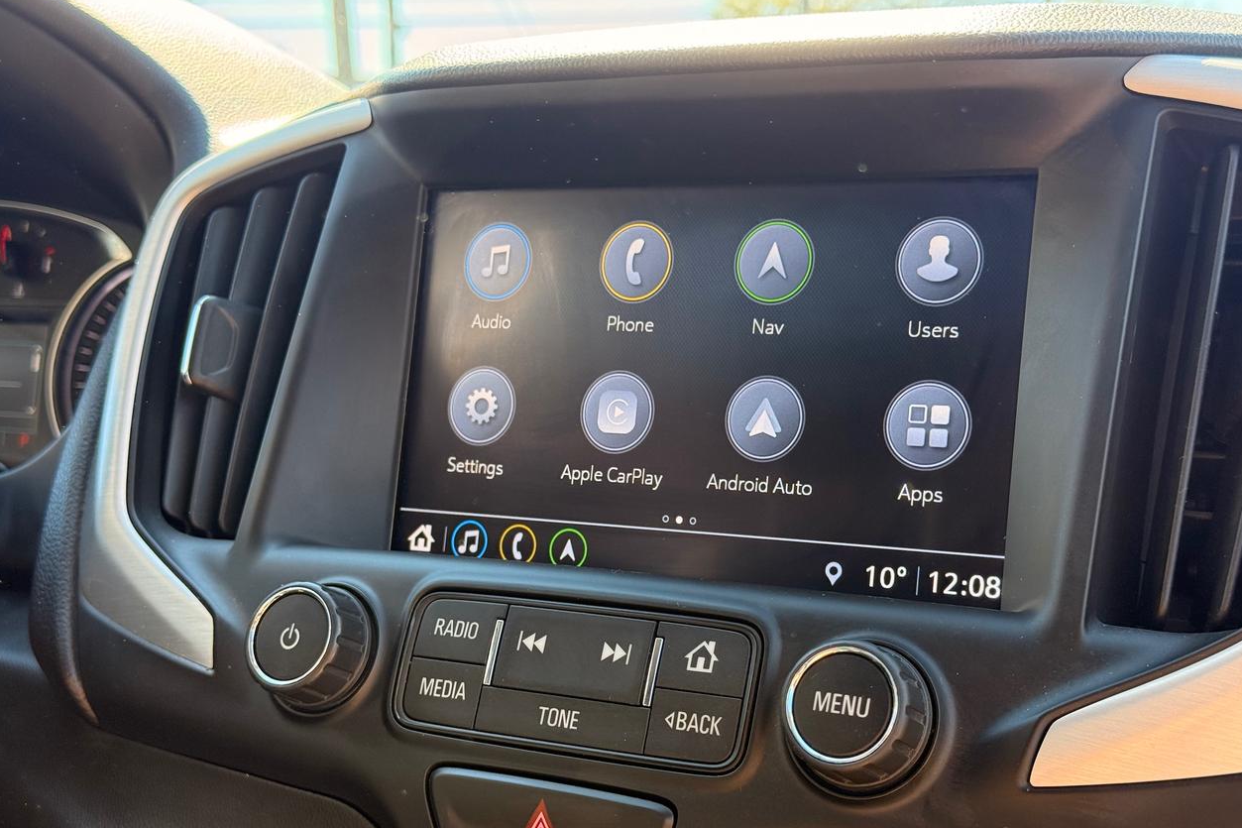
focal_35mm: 51
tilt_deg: -7.2
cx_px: 630
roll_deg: +0.4
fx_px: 1759
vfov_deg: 26.5
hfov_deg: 38.9
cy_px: 447
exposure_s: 1/208
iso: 125
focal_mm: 6.76
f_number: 1.78
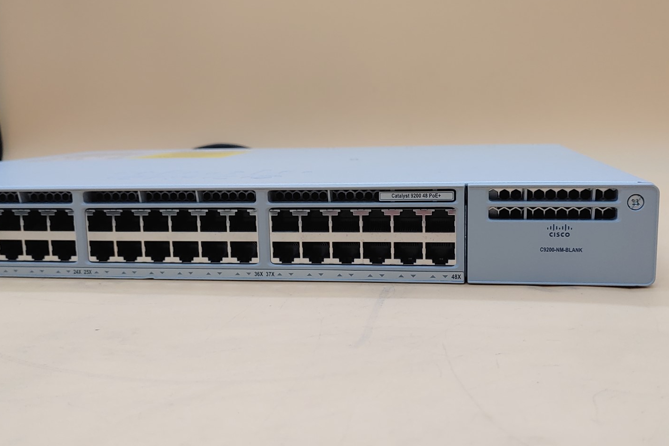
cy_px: 236
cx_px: 334
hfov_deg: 50.7
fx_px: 706
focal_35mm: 38
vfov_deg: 35.0
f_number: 1.8
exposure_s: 1/120
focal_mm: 4.36
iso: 50
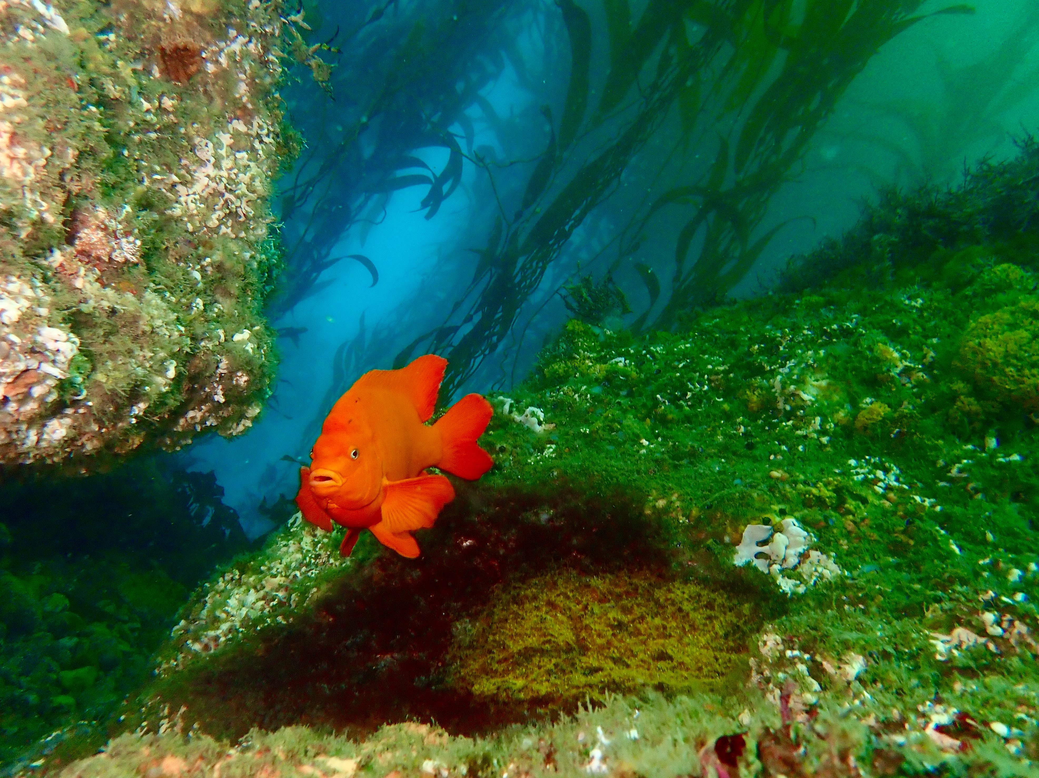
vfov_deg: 54.9
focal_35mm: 25
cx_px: 520
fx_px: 750
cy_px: 389
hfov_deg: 69.4
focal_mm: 4.5
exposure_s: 1/60
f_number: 2.8
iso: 200
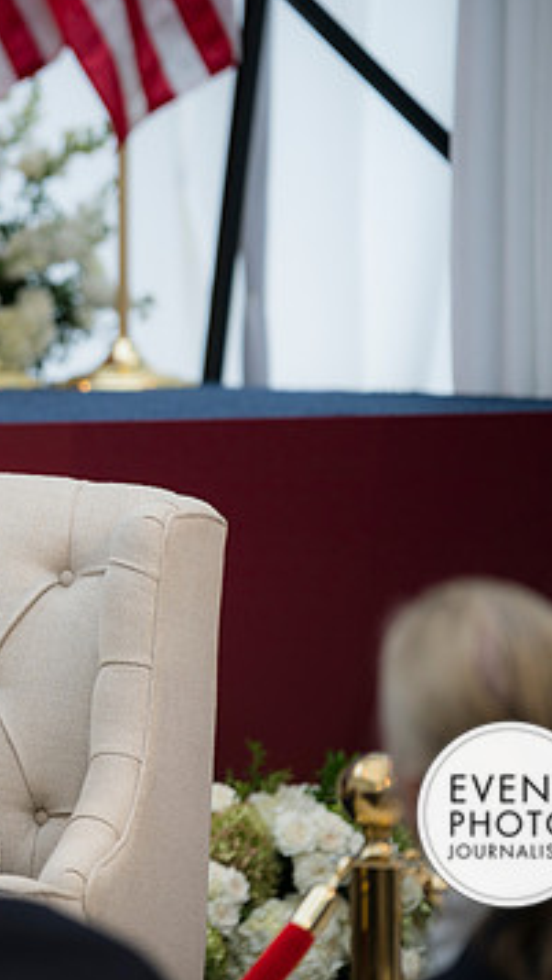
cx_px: -102
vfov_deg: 8.5
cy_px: 465
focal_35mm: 255
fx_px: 6631
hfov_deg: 4.8
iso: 180
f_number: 2.8
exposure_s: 1/320
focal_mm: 150
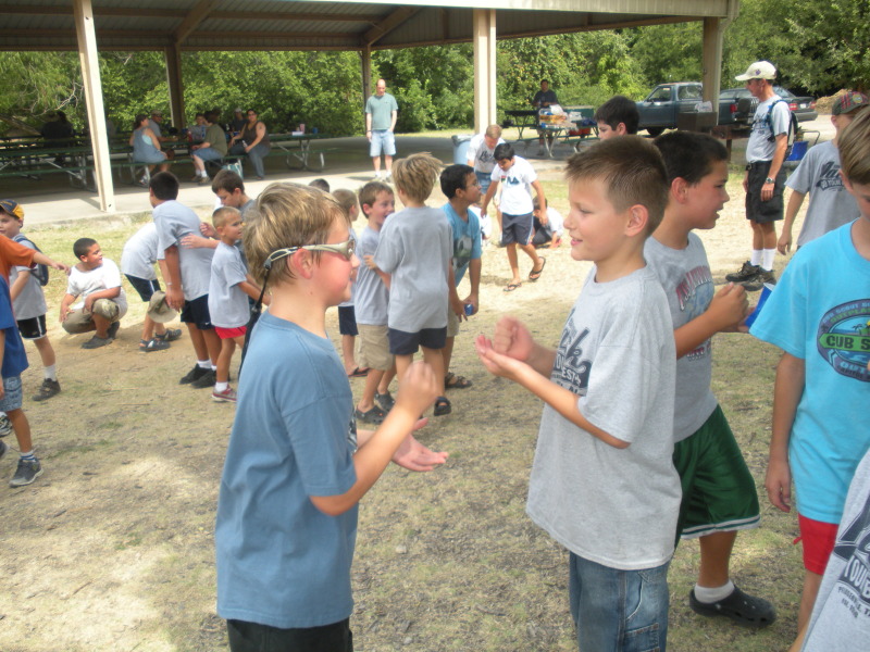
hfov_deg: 51.4
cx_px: 435
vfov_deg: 39.7
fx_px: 905
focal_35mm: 36
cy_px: 326
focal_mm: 6.3
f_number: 3.5
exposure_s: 1/242
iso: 88
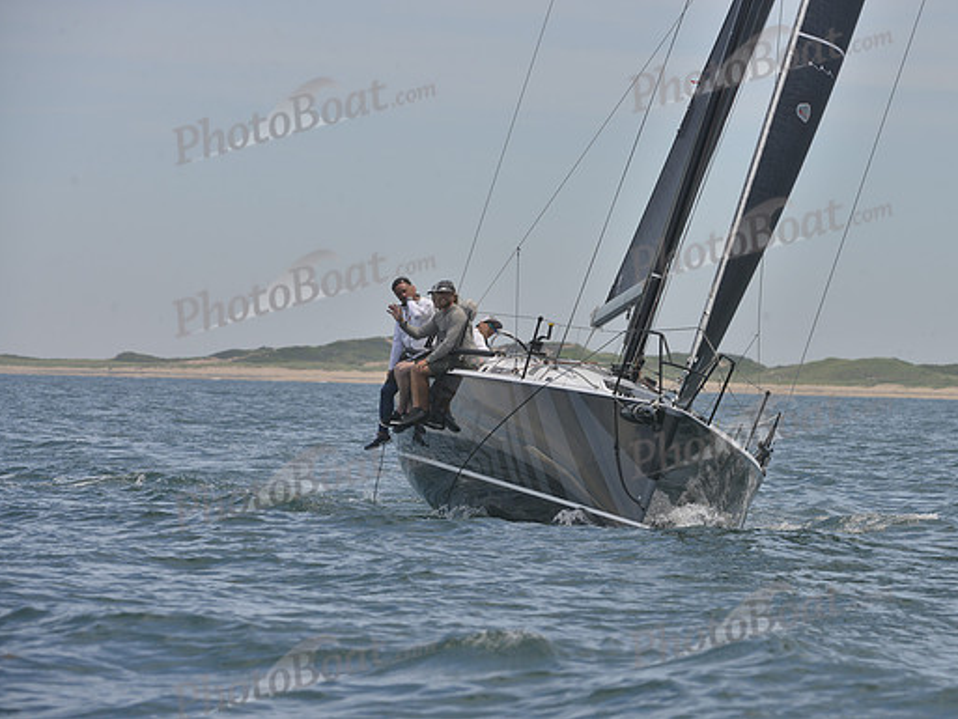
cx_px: 534
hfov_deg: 7.6
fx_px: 7225
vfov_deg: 5.7
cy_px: 360
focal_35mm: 261
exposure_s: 1/800
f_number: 9
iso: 280
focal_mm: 240
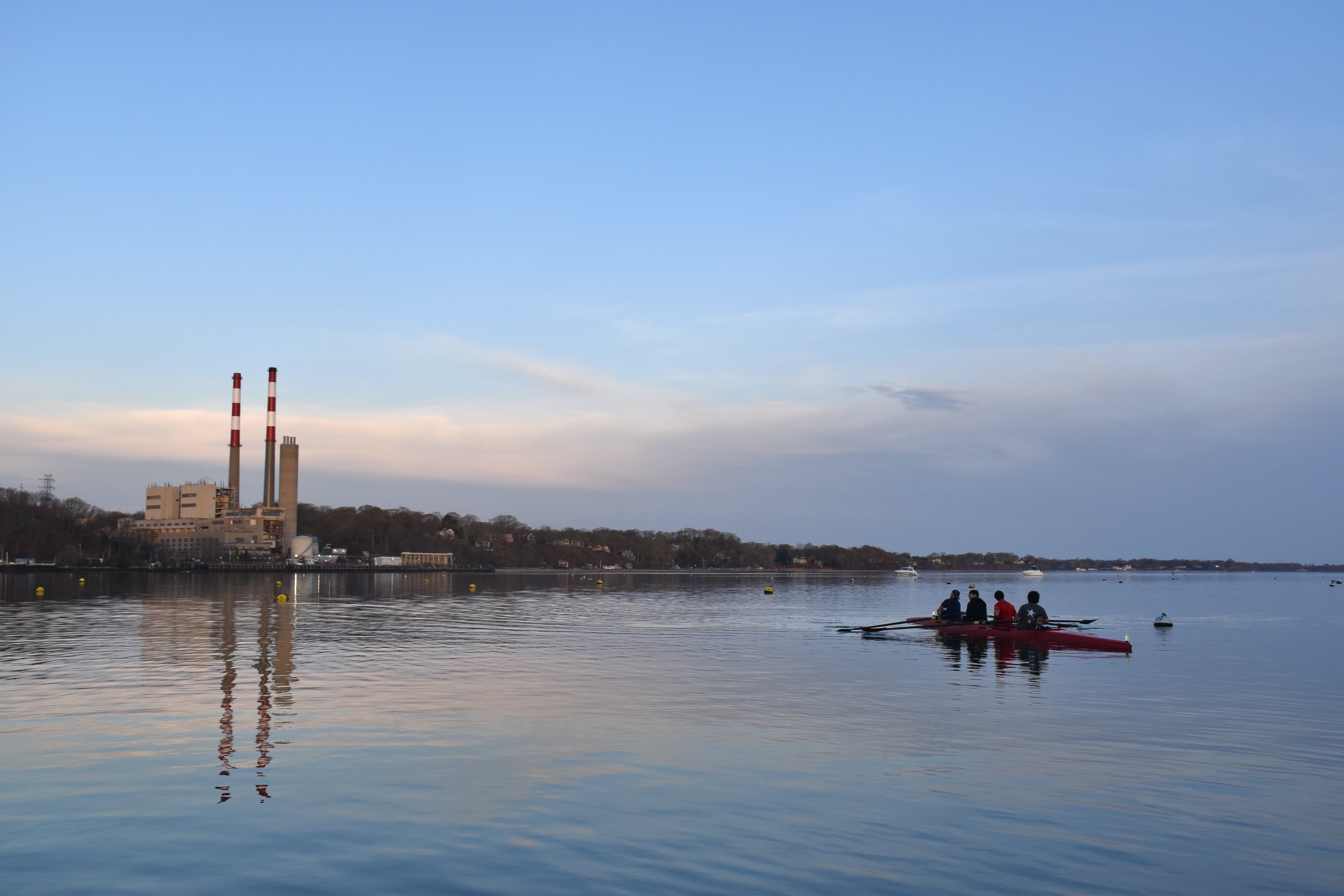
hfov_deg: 55.1
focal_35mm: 34
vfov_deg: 38.4
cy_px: 448
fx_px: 1288
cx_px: 672
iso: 400
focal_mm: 23
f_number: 8
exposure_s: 1/250
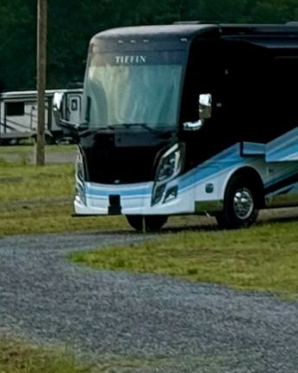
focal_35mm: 277
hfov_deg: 5.4
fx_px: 3056
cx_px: 759
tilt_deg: +7.3
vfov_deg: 6.8
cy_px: -323
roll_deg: +0.8
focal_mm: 6.76
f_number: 1.78
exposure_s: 1/272
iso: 64
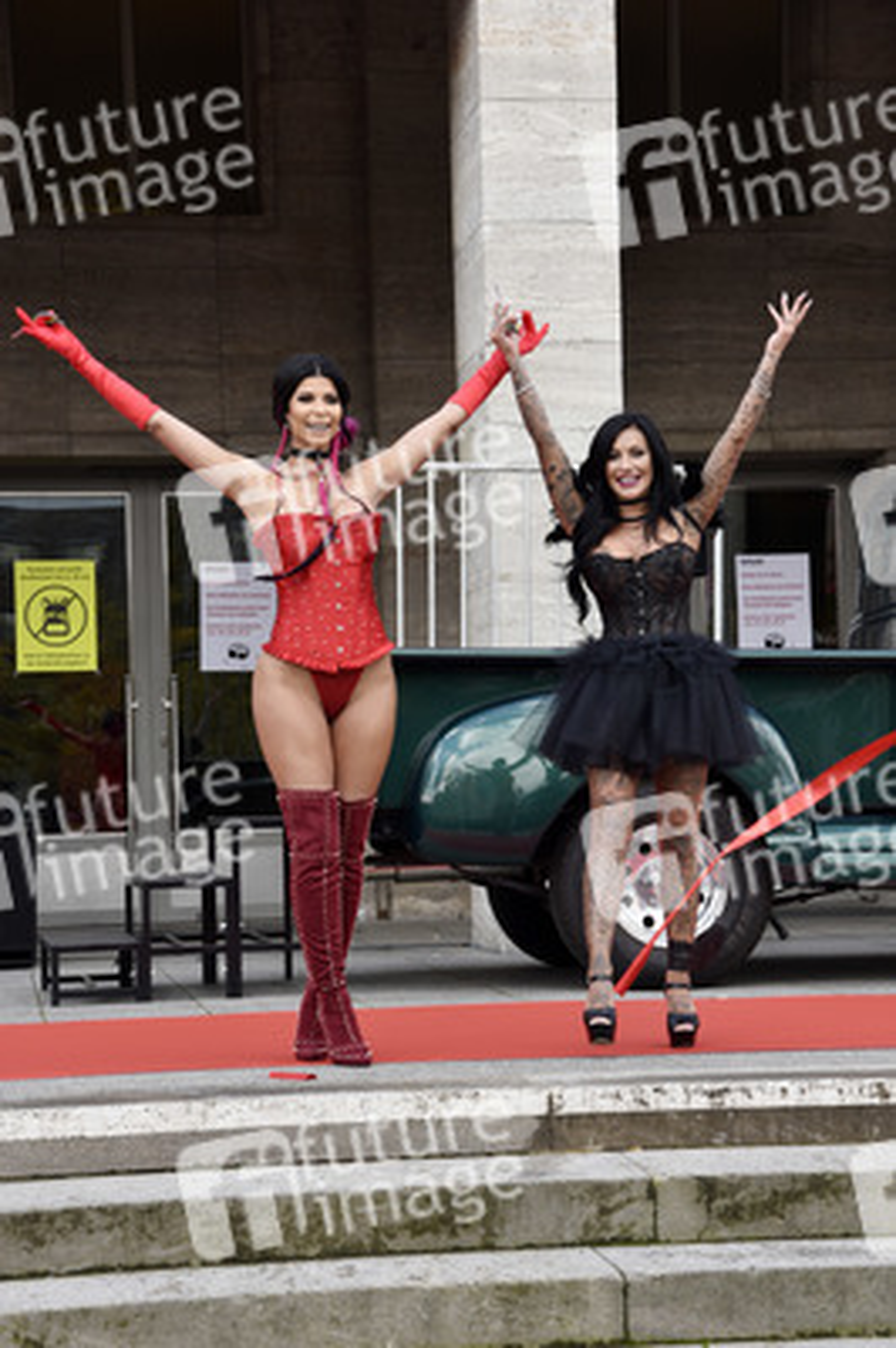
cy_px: 674
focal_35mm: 78
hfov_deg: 17.5
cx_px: 448
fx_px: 2917
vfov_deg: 26.0
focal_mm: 78
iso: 280
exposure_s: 1/200
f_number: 6.3
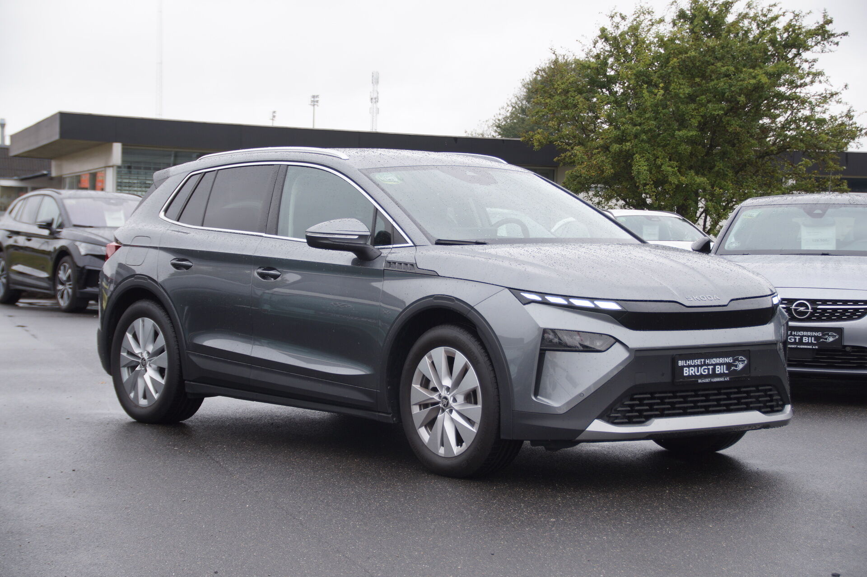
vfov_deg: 16.5
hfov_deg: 24.6
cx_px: 434
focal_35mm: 82
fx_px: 1986
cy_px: 288
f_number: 5
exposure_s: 1/100
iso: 100
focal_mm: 55
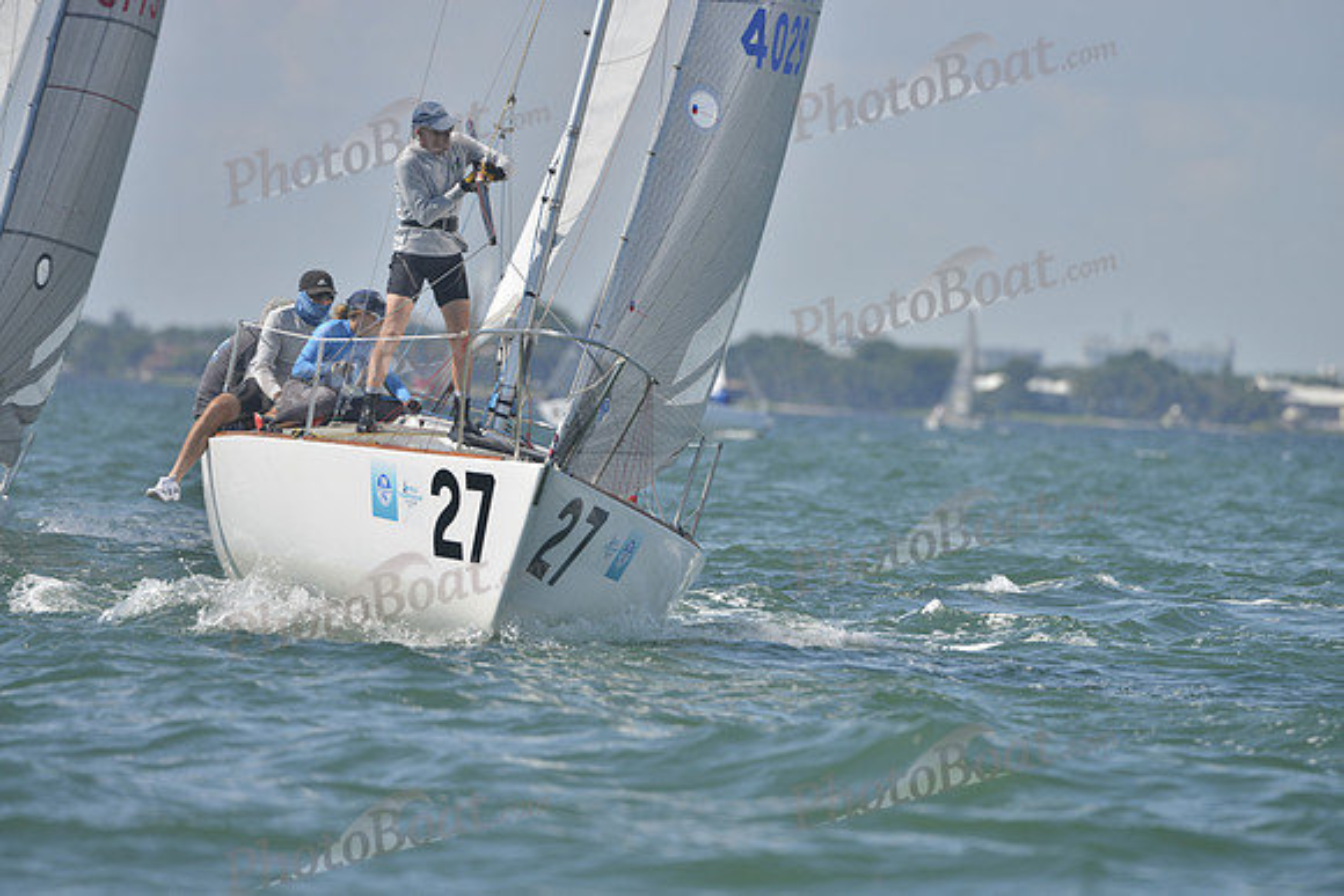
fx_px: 14936
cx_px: 672
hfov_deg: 5.2
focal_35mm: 400
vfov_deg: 3.4
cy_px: 448
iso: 200
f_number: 6.3
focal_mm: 400
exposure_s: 1/1250
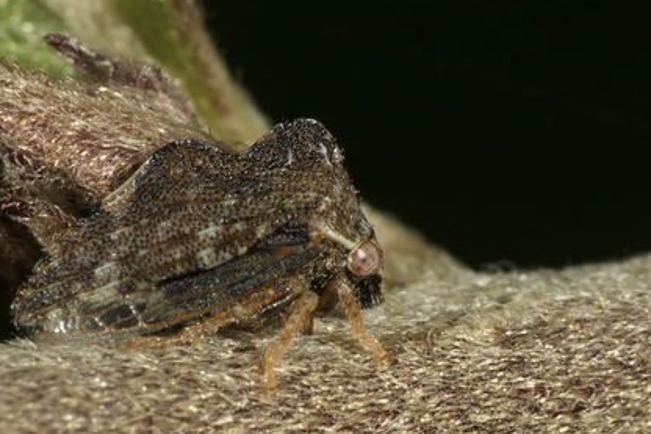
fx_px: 3579
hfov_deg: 10.4
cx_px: 340
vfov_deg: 6.9
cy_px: 239
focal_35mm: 198
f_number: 20
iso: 200
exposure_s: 1/125
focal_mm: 100
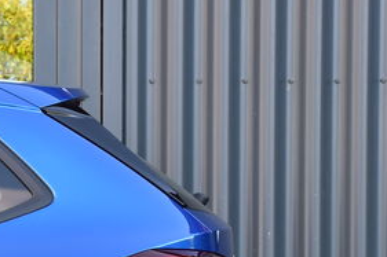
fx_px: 2868
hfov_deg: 7.7
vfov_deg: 5.1
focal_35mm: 267
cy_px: 377
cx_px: 11
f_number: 8
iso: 450
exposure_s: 1/60
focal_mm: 50
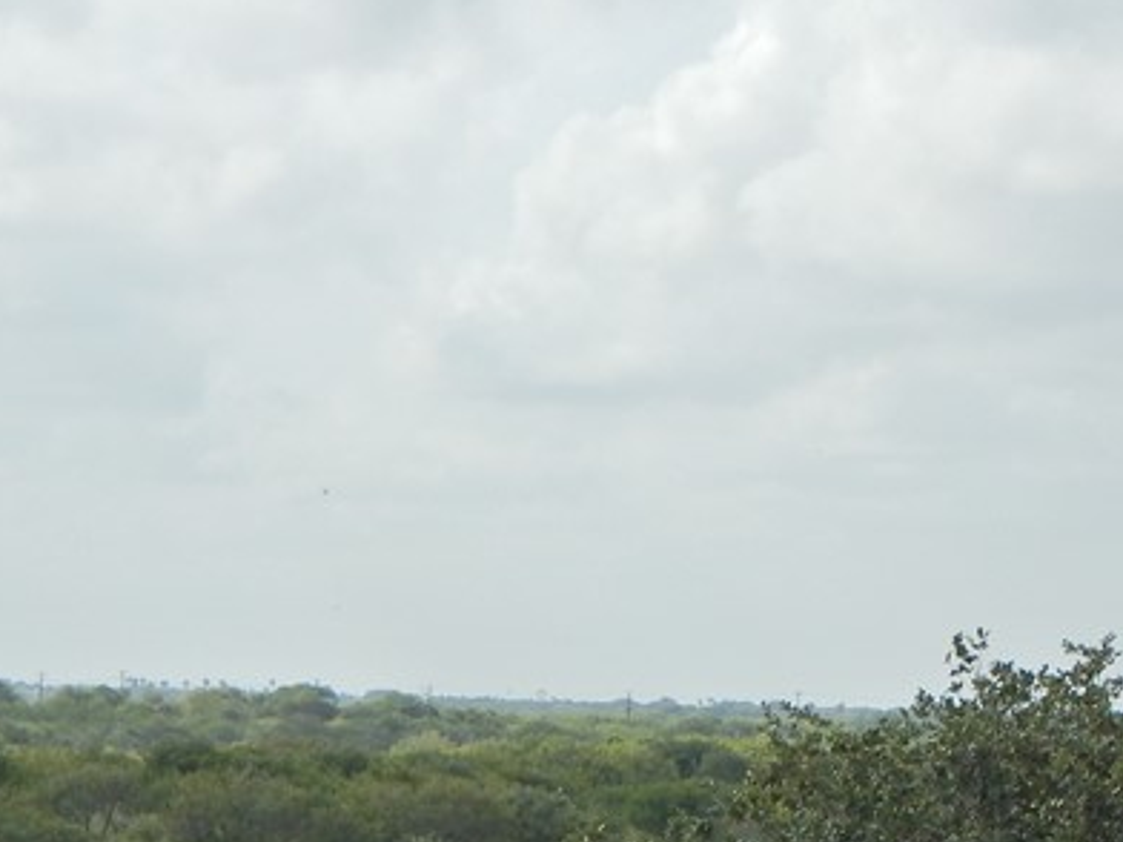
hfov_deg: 10.1
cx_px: 943
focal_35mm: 196
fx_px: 6359
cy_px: 899
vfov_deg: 7.5
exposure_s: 1/1000
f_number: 4.2
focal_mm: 13.5
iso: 125
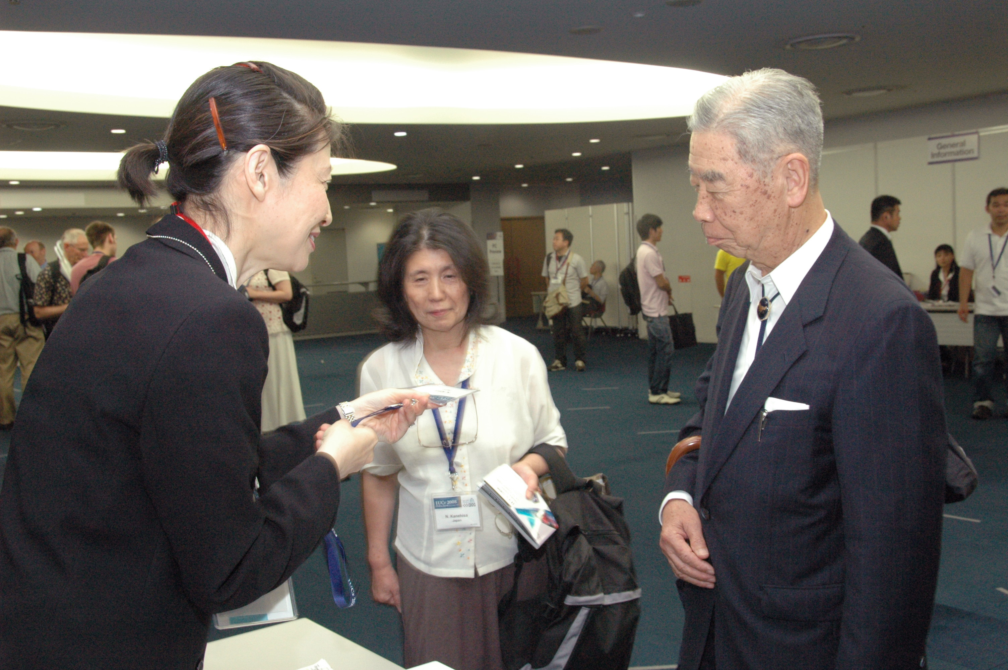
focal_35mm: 40
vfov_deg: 33.0
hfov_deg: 48.0
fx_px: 1133
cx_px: 504
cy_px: 335
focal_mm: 27
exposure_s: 1/25
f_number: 8
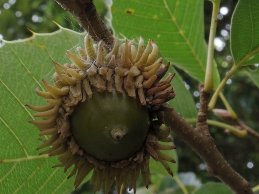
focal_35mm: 56
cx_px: 111
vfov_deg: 26.0
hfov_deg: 34.3
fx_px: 419
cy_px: 121
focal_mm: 9.6
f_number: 8
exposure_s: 1/60
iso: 250
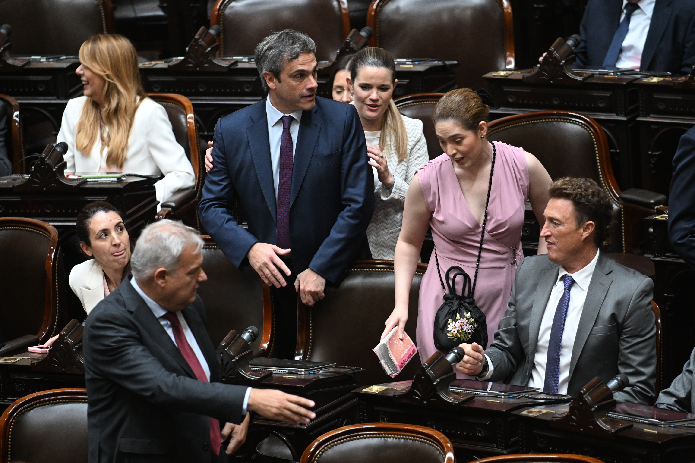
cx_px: 348
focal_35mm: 262
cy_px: 232
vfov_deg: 5.2
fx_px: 5058
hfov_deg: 7.9
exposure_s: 1/320
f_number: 2.8
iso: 3200
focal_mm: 175
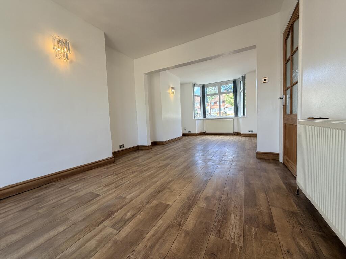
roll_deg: +2.9
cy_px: 130
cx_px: 173
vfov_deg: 85.7
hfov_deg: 102.1
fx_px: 140
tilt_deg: -1.6
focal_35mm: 14
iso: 64
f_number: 2.2
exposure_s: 1/121
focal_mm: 2.22
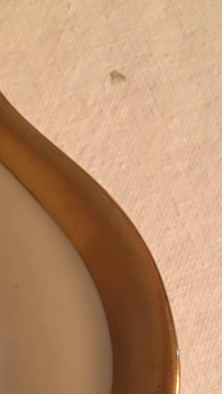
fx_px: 711
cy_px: 363
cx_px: 13
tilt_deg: -77.1
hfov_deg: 17.4
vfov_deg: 29.6
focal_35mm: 68
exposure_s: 1/17
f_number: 2.2
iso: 400
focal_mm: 4.15
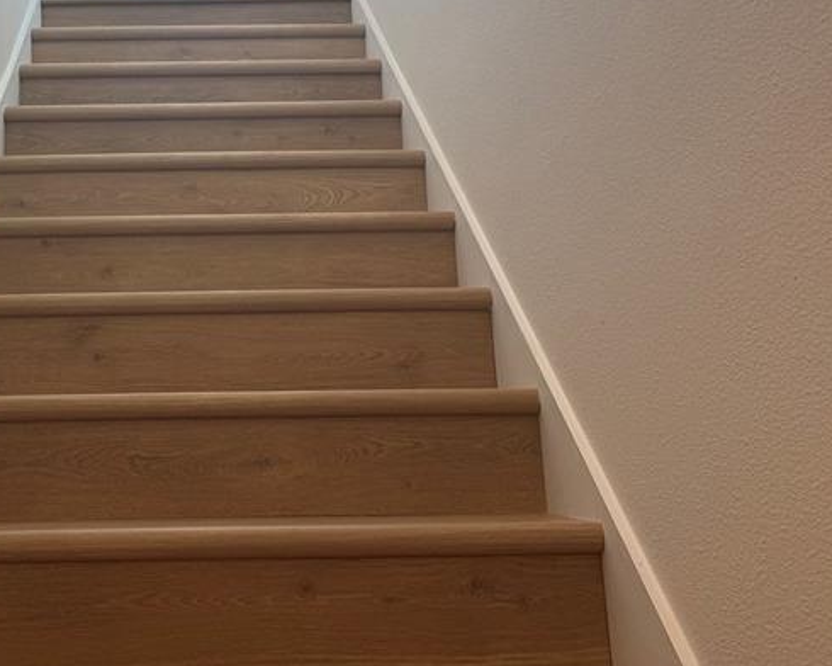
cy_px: 95
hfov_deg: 37.0
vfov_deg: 29.8
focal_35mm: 49
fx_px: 1207
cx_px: 197
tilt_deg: +13.8
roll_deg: +1.2
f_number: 1.78
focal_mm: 6.76
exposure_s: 1/130
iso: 100
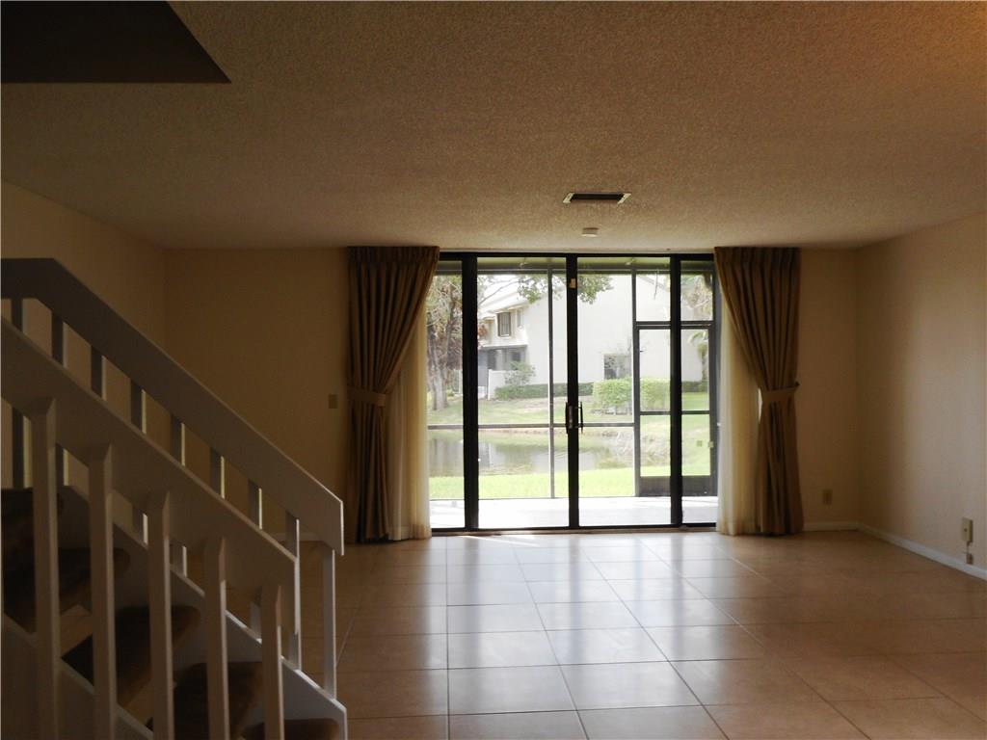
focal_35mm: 29
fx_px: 827
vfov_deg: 48.2
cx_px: 494
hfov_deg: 61.7
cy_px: 370
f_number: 4
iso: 80
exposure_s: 1/30
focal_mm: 5.2
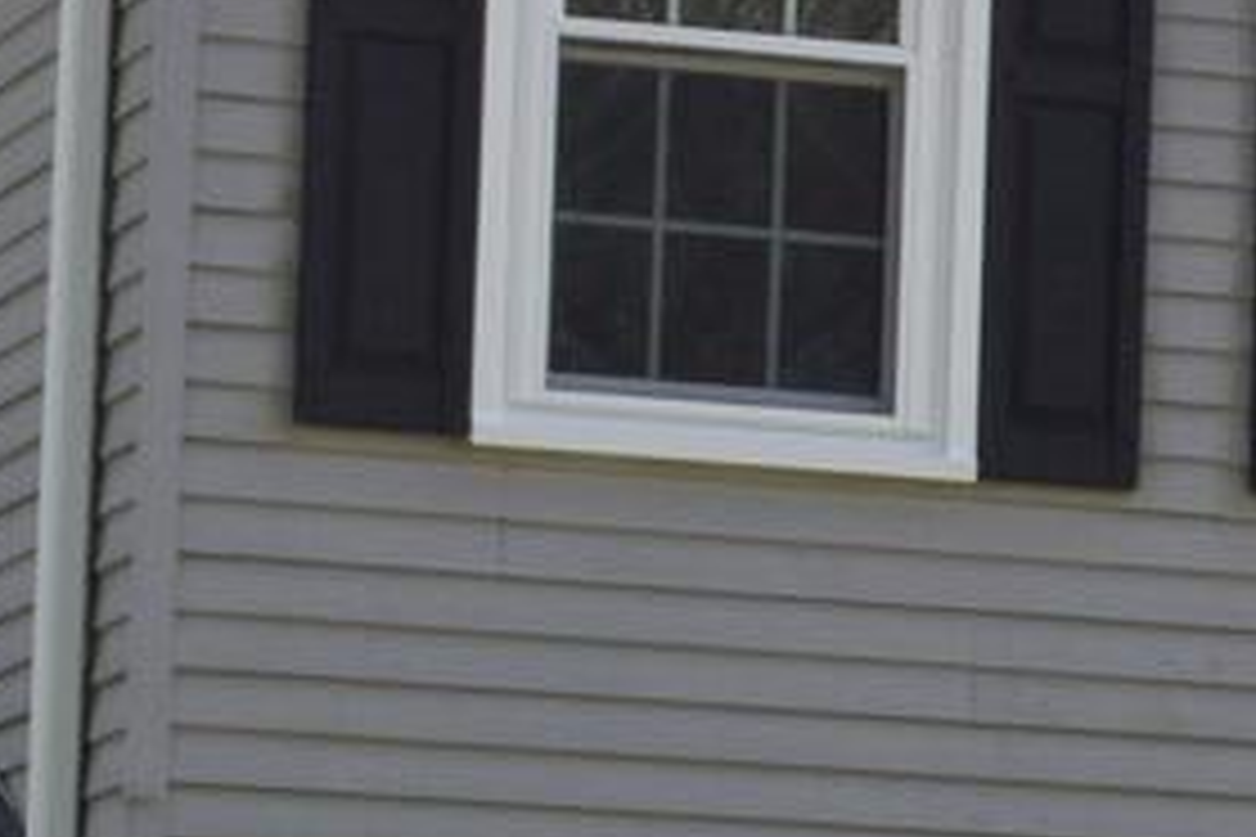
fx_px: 11512
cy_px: 1028
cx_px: 3210
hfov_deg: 5.9
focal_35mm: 330
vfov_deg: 4.2
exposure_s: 1/400
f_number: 10
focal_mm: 30
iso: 200
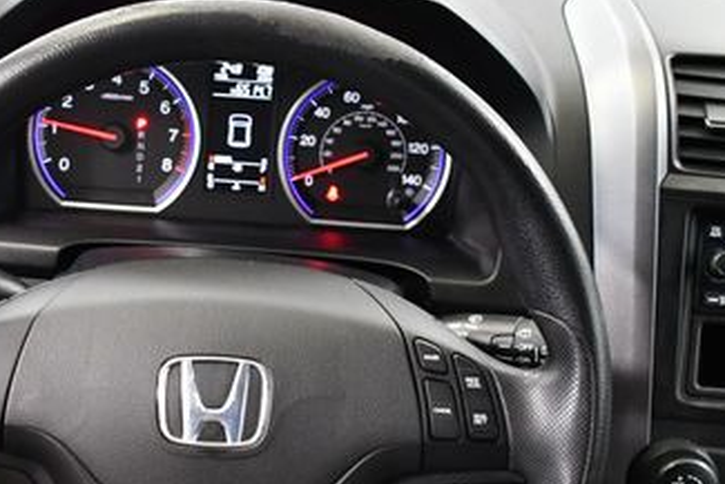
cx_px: 221
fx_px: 1430
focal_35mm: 71
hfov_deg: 28.2
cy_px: 359
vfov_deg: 19.1
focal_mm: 18
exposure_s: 1/60
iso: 3200
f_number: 3.5
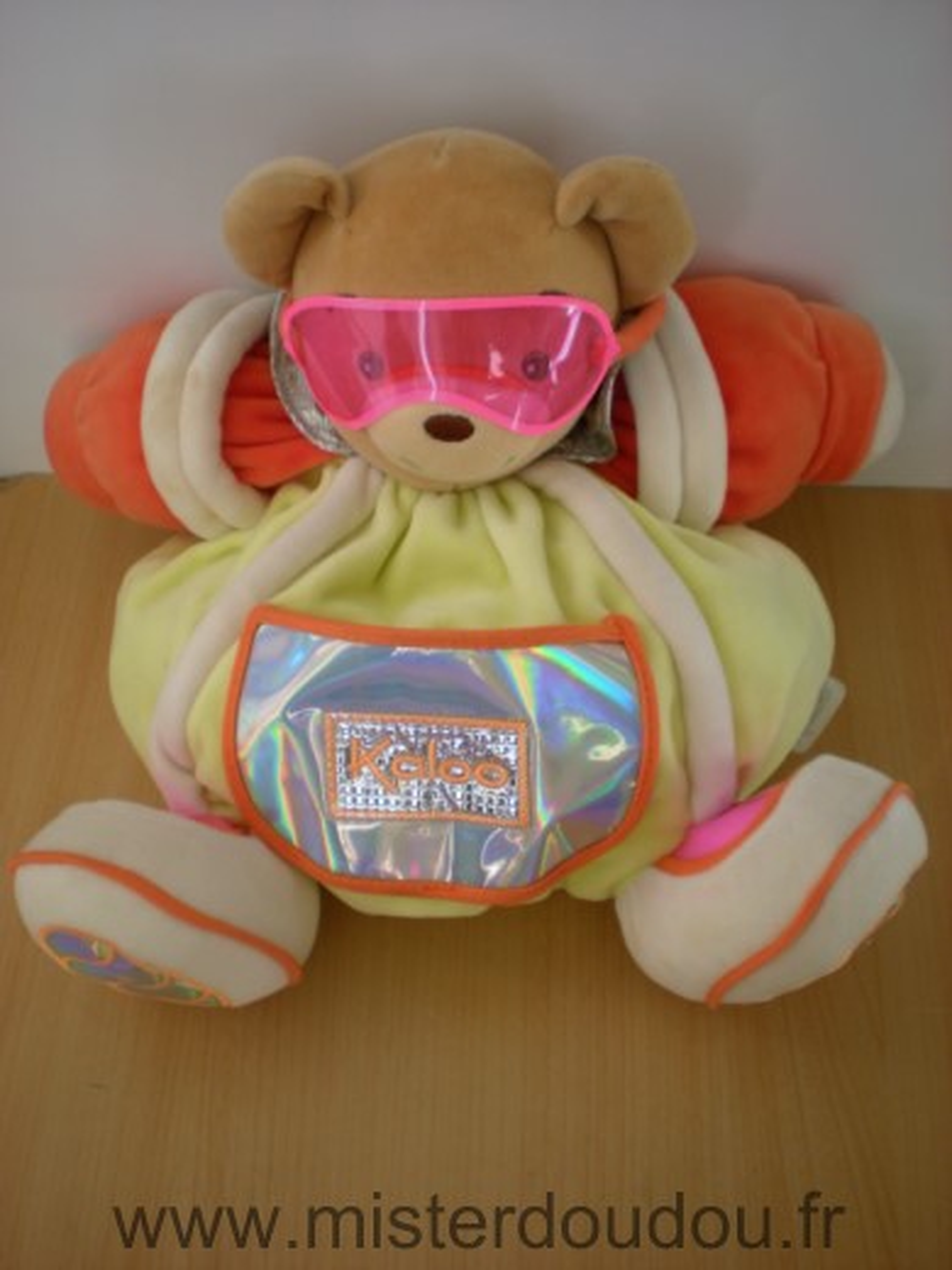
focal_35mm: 38
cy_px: 635
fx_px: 1393
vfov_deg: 49.0
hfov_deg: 37.7
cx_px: 476
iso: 64
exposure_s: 1/61.2
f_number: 3.1
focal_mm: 6.3
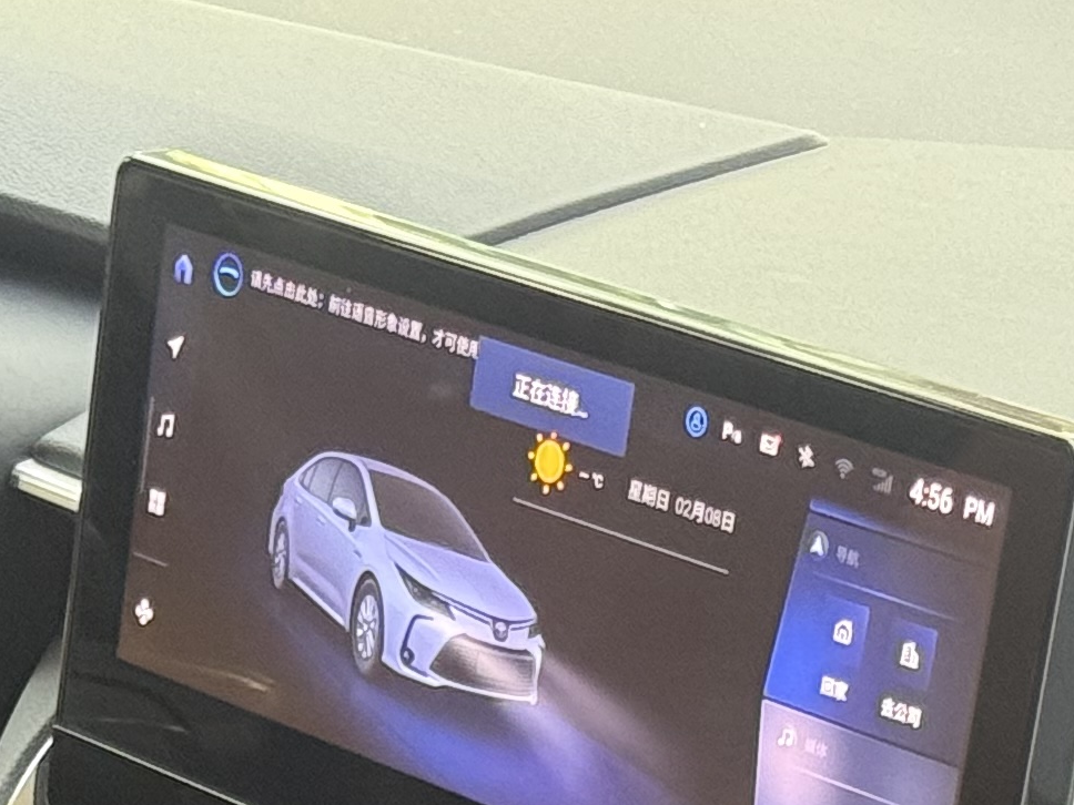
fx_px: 6205
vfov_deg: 7.2
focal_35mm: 200
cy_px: 1520
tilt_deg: -25.1
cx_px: -75
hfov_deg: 9.8
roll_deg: +0.3
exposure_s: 1/51
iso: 250
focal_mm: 6.76
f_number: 1.78
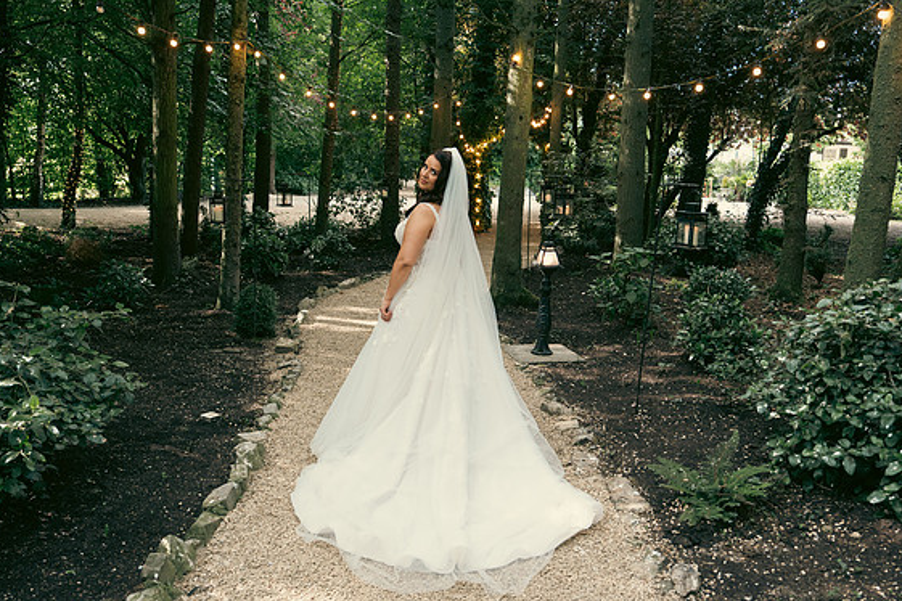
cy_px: 295
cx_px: 458
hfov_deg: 61.9
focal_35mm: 30
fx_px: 752
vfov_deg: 43.6
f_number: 3.5
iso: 500
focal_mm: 29
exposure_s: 1/200
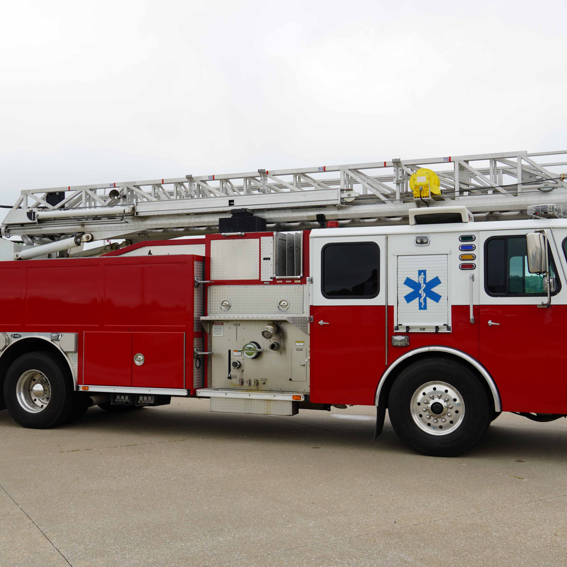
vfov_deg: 42.8
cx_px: 288
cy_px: 288
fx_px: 723
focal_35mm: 39
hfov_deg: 42.8
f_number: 8
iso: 100
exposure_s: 1/125
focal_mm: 20
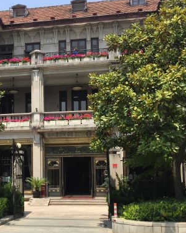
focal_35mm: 53
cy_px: 151
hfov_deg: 28.0
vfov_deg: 35.1
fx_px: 365
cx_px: 38
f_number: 2.2
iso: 32
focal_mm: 4.15
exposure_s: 1/1412
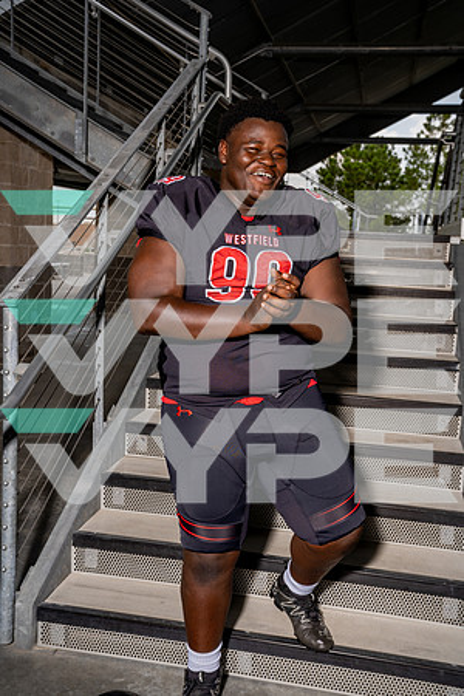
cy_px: 348
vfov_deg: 48.5
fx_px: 773
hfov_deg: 33.4
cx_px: 232
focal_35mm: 40
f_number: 8
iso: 100
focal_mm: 40
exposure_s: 1/250
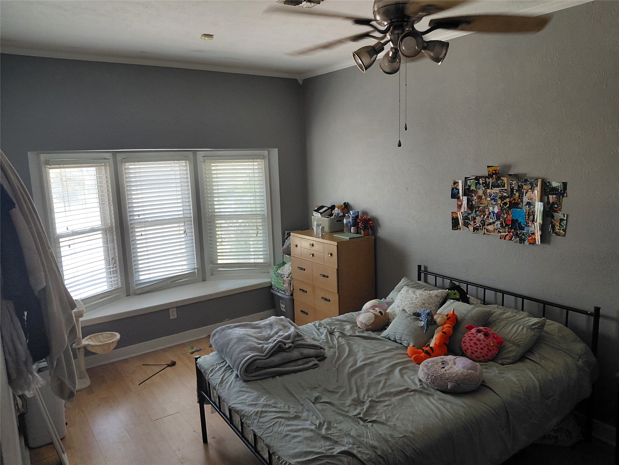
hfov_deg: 69.4
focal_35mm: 25
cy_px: 232
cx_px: 310
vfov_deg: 54.9
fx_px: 447
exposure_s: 1/120
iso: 200
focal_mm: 4.69
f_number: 1.8
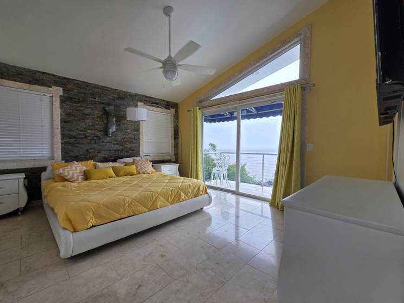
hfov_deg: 102.0
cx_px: 195
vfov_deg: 85.6
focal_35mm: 14
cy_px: 158
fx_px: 163
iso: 40
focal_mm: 2.2
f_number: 1.9
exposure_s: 1/185
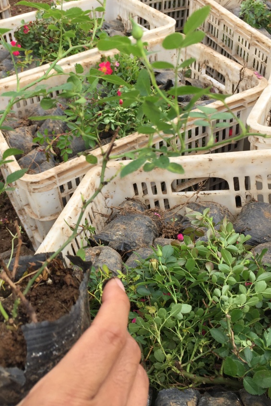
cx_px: 92
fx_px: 429
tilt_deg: -41.5
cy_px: 181
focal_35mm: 38
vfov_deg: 50.6
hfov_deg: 34.8
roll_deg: +4.9
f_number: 2.2
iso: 32
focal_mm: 4.15
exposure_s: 1/1163
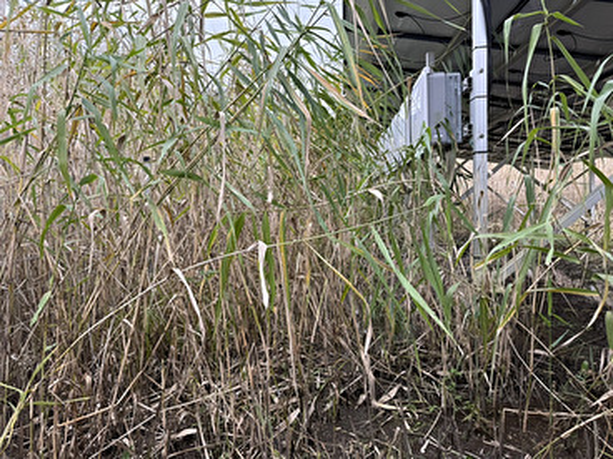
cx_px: 306
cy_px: 230
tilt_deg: -6.1
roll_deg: +1.2
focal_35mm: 24
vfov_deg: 56.8
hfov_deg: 71.6
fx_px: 425
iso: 80
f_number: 1.78
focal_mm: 6.76
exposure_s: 1/504
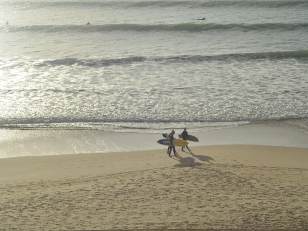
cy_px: 114
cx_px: 136
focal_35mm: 83
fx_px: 739
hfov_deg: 23.5
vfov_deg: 17.8
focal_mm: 50
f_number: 10
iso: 100
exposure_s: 1/400
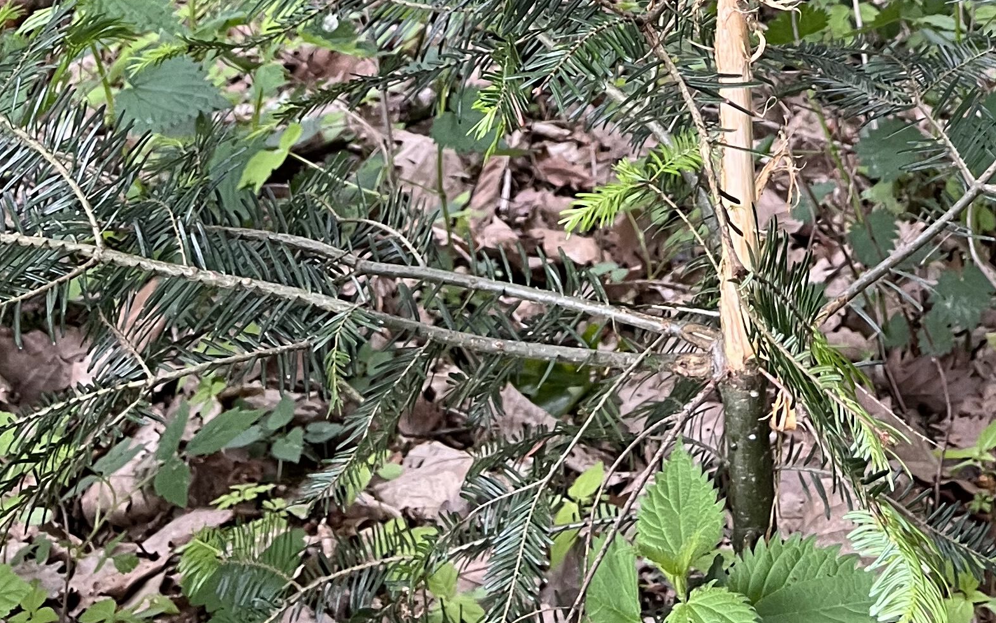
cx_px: 666
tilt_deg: -9.1
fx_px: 1927
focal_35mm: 71
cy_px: -443
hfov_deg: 28.8
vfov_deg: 16.0
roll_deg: -0.2
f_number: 1.6
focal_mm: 5.1
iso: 125
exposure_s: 1/72
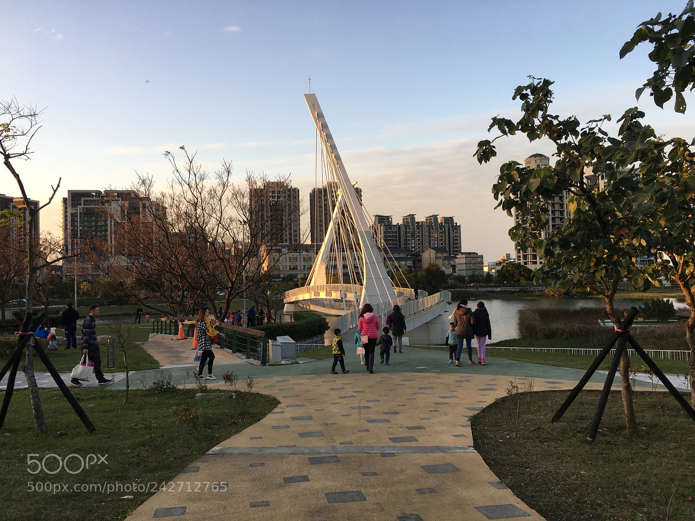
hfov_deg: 61.7
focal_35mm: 29
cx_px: 348
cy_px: 260
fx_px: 582
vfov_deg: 48.2
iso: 25
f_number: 2.2
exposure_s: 1/187
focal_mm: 4.15
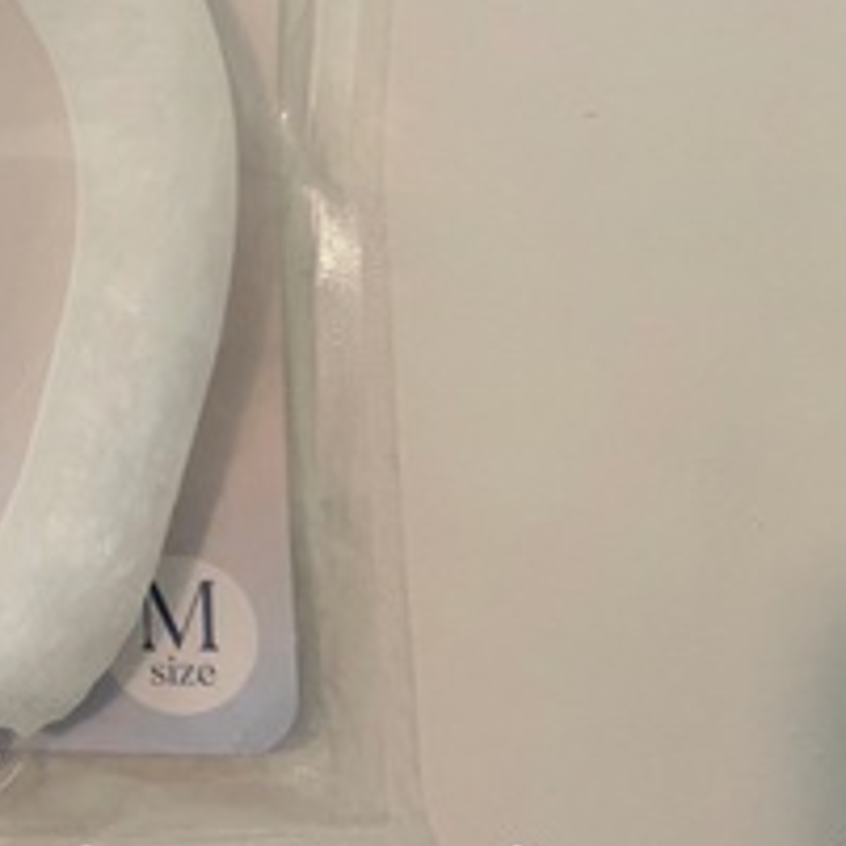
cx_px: -177
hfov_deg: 27.3
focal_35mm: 55
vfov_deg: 30.3
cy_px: 166
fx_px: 1521
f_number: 1.6
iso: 250
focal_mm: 5.1
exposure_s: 1/60
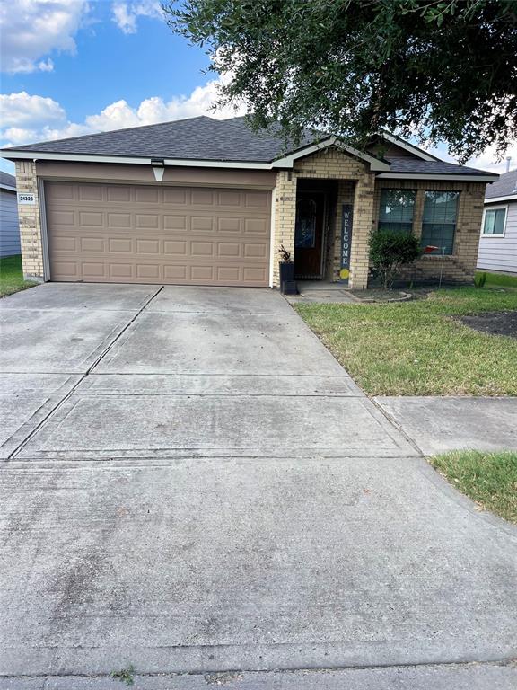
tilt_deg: -12.4
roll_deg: -1.5
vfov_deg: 67.3
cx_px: 258
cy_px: 345
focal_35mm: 26
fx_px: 518
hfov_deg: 53.1
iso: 50
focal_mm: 5.1
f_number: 1.6
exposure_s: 1/923
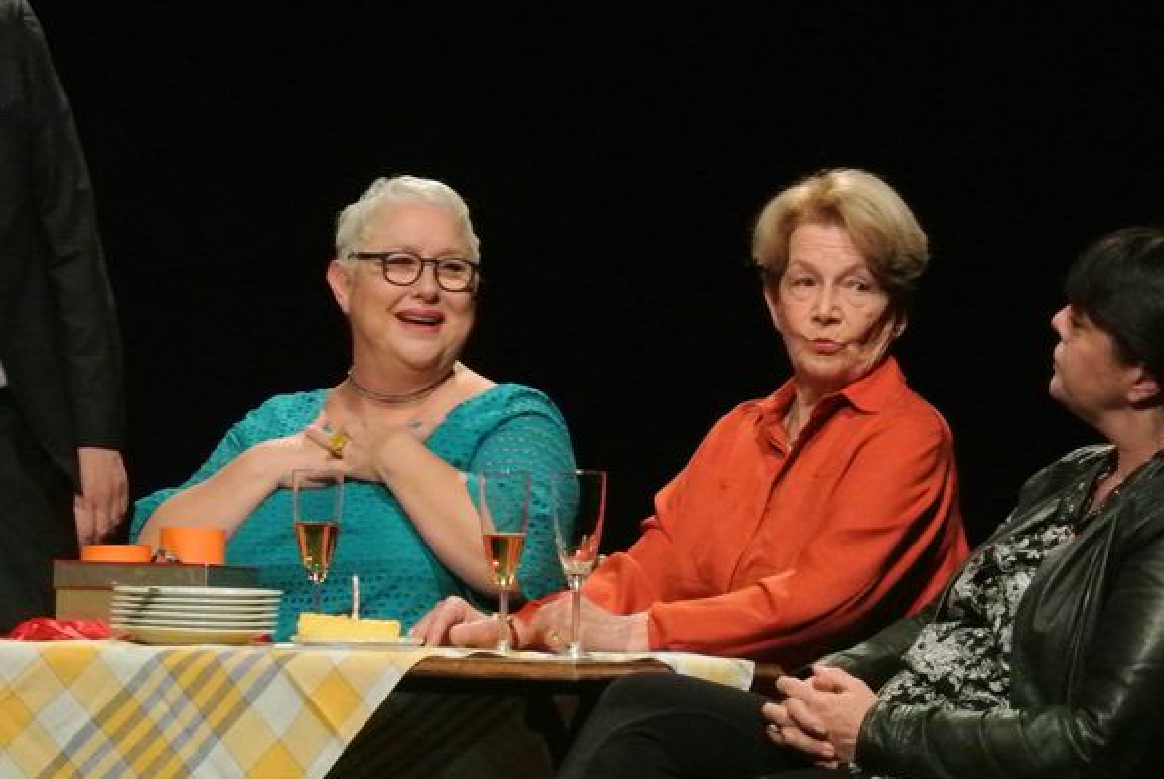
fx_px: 5081
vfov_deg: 8.8
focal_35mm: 157
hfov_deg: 13.1
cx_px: 421
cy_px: 299
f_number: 7.1
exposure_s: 1/80
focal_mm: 42.7
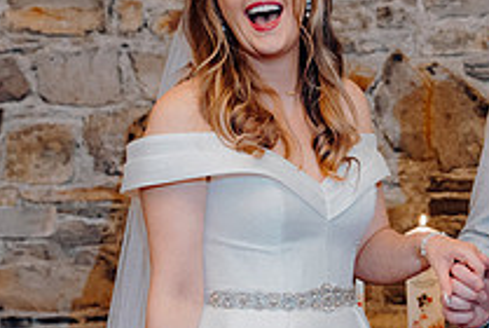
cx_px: 360
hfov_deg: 15.3
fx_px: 1809
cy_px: 179
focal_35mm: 133
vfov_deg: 10.3
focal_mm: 48
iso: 2500
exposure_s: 1/200
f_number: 3.5
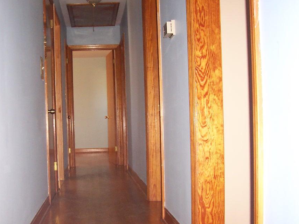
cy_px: 150
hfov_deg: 36.4
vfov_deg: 27.8
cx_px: 95
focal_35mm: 52
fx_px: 449
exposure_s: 1/60
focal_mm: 5.6
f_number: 2.8
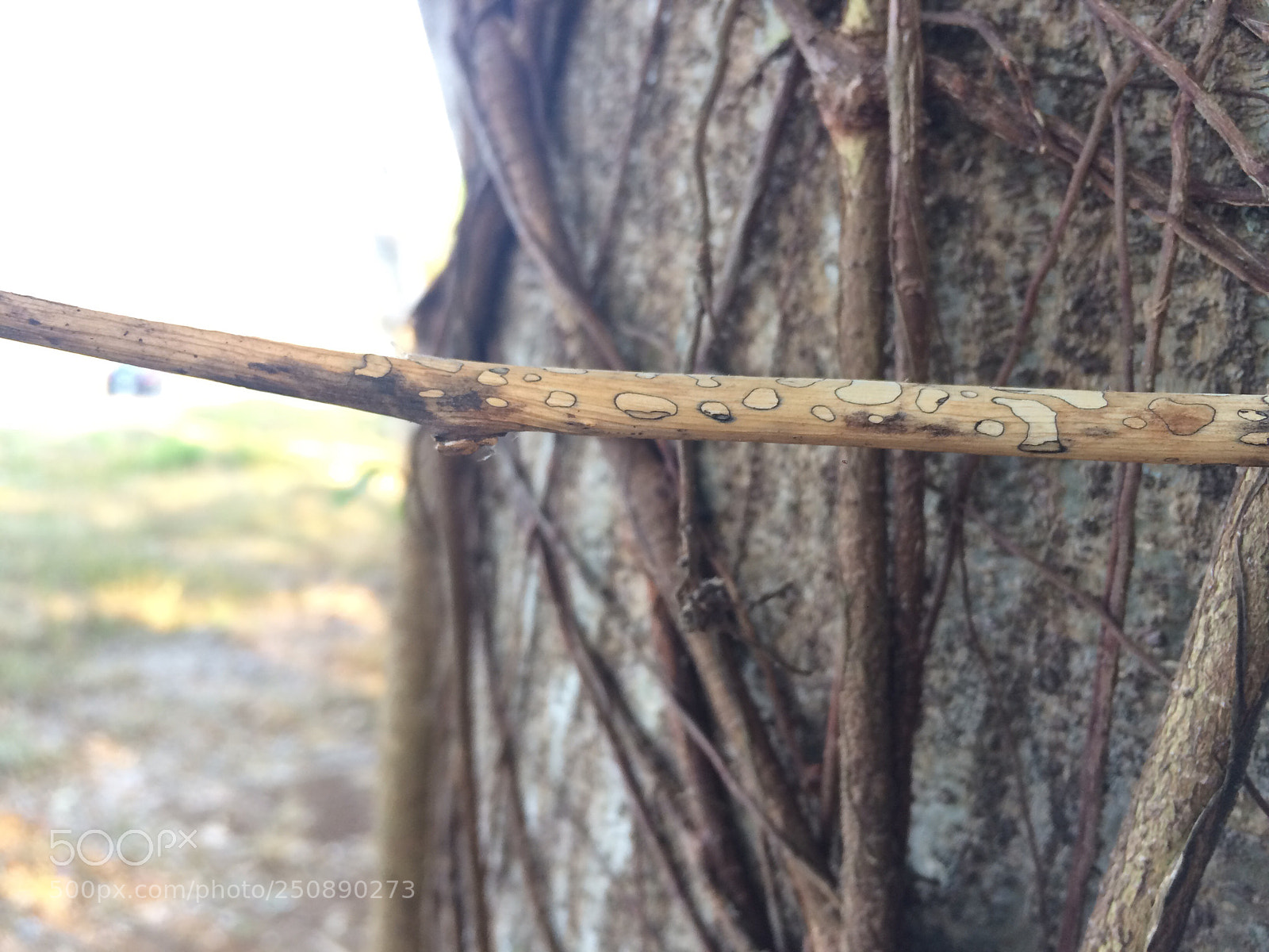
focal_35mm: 29
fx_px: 1063
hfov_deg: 61.7
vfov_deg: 48.2
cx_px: 634
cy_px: 476
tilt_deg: -5.3
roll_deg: +1.3
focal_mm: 4.15
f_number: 2.2
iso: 32
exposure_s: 1/40
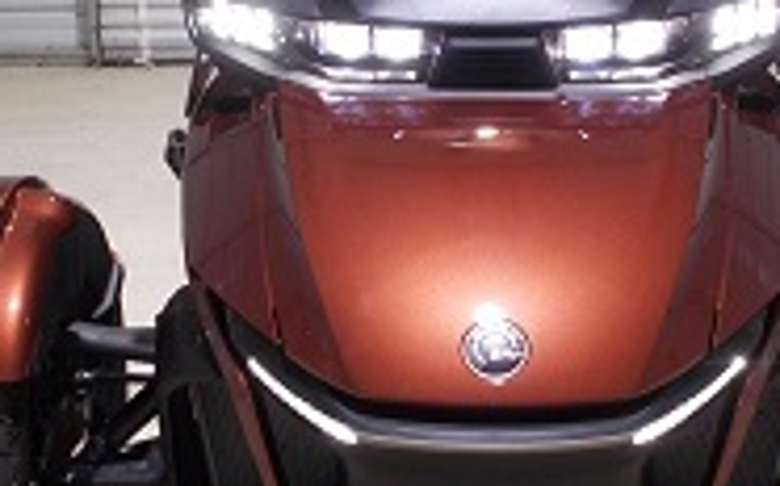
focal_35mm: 71
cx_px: 445
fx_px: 1508
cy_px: 163
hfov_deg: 29.0
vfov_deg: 18.3
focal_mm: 4.6
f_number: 3.2
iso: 80
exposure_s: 1/30
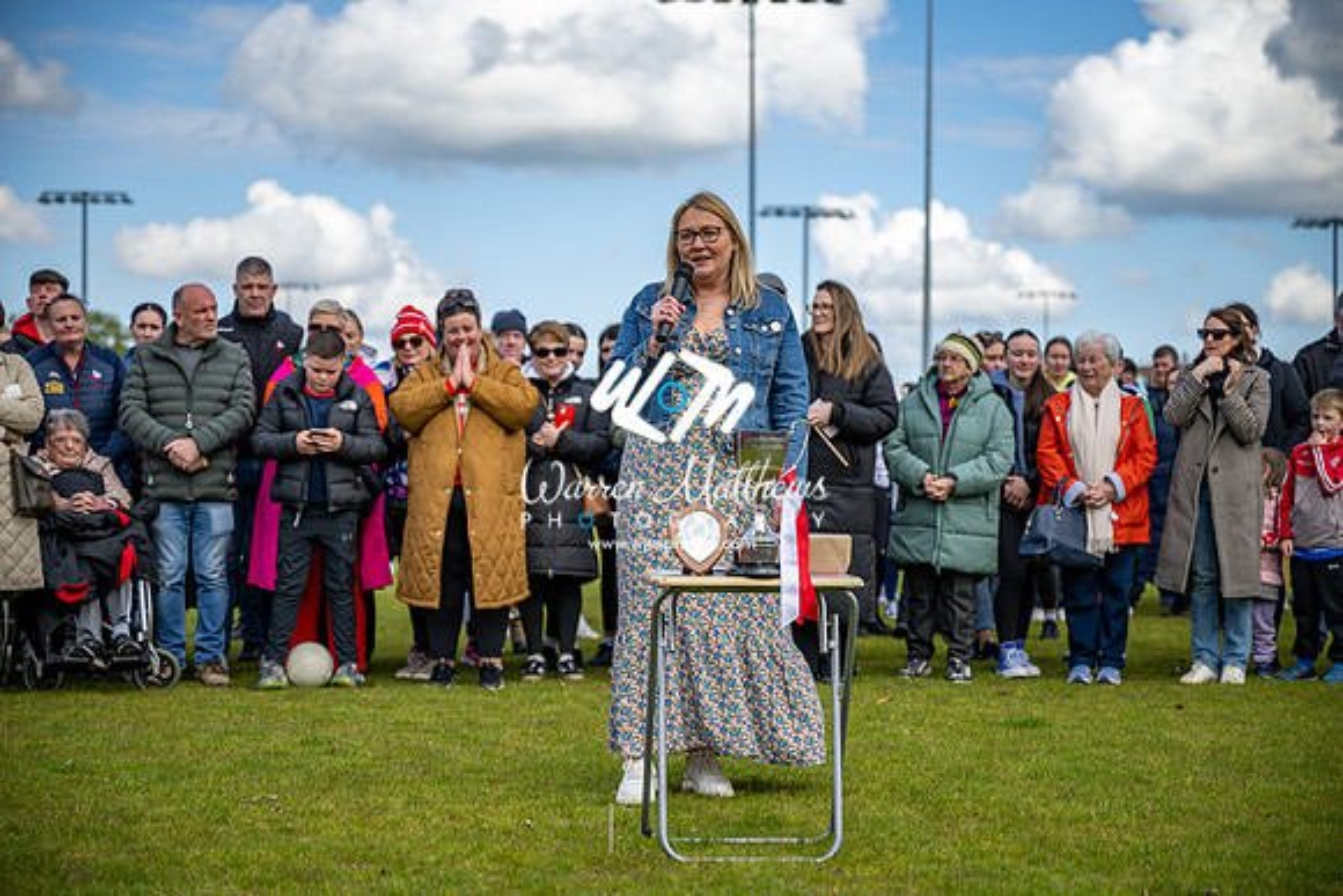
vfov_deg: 19.5
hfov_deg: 28.8
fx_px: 2612
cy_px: 448
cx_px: 672
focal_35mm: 70
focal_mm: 70
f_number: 2.8
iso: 100
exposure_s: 1/1600
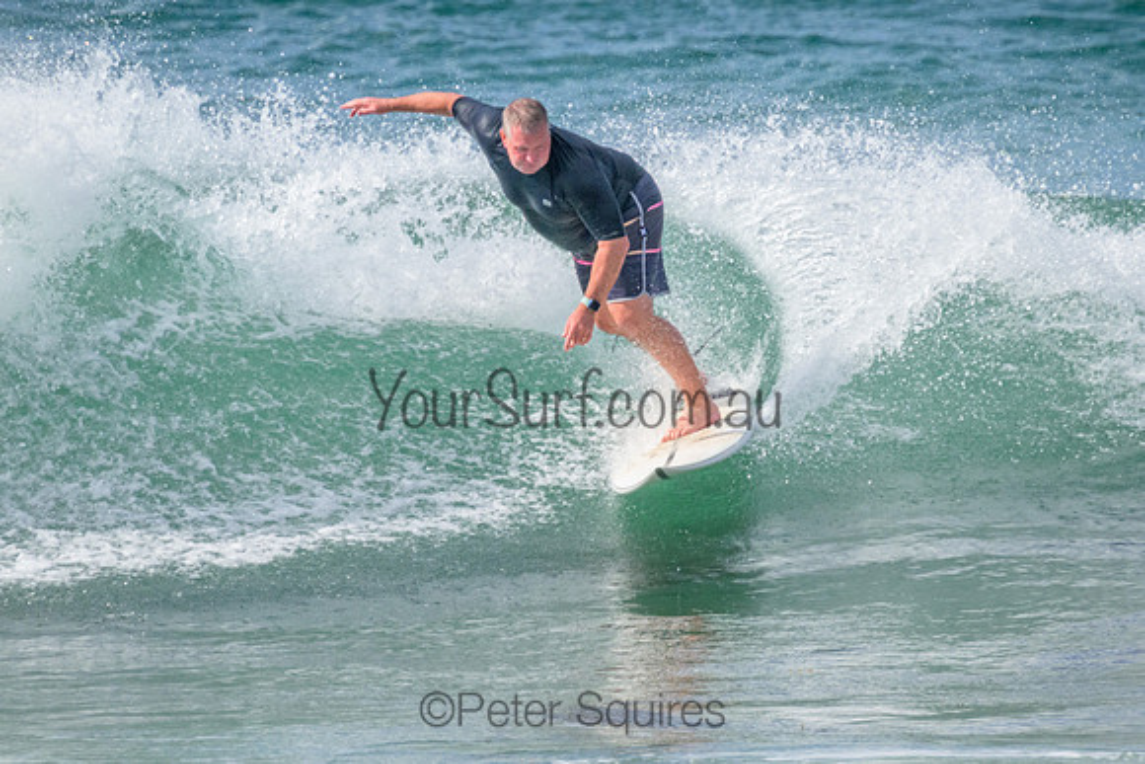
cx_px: 683
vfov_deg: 1.3
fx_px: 33240
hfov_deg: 2.0
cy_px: 271
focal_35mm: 1045
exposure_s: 1/1000
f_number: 11
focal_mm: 800
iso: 2000
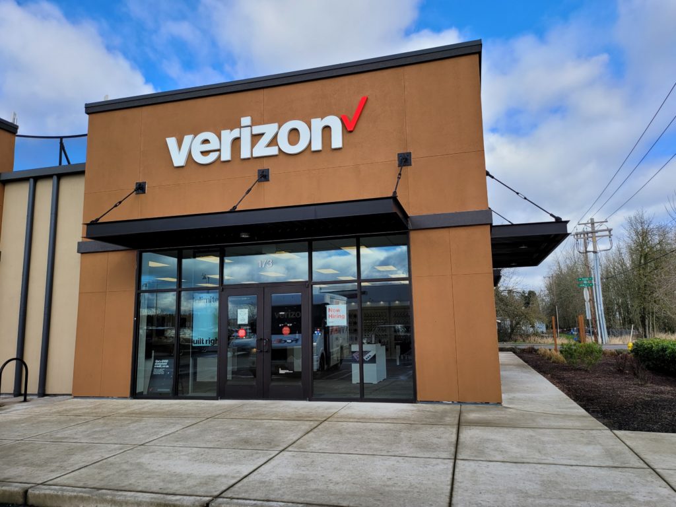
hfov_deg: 67.3
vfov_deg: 53.1
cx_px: 338
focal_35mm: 26
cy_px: 254
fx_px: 508
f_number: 1.8
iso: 40
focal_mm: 5
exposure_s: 1/1433
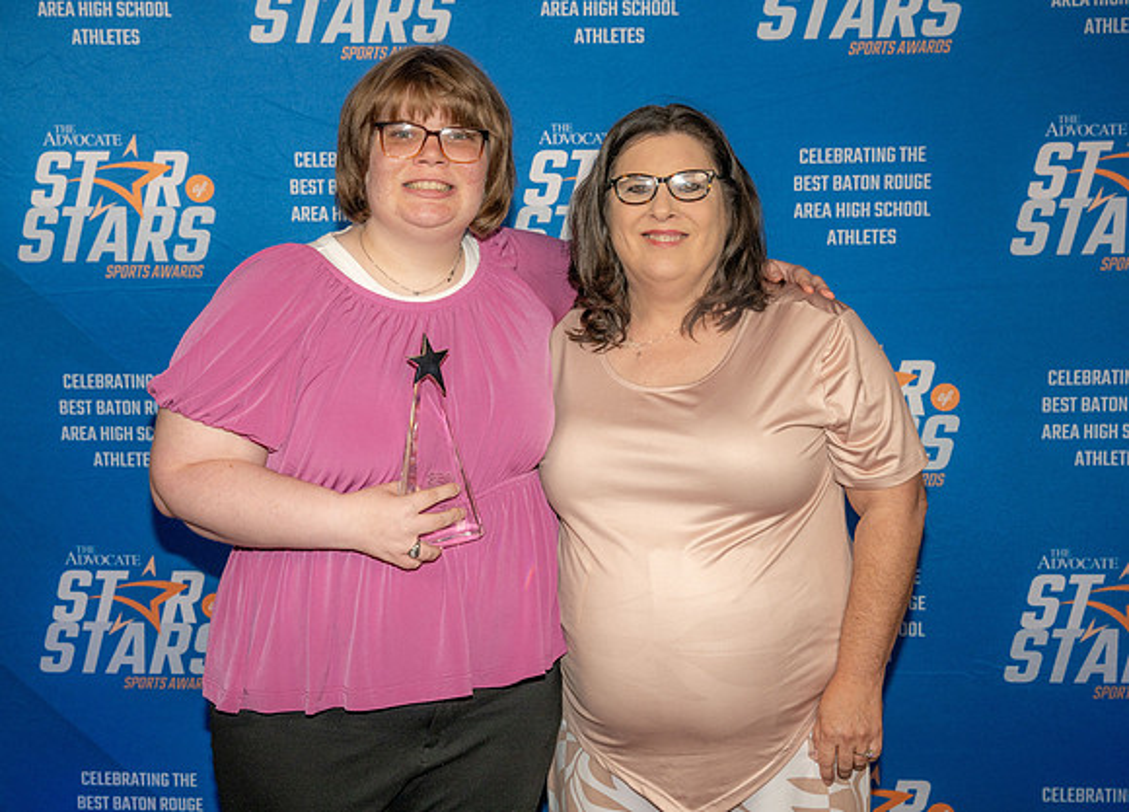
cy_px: 406
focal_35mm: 54
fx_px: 1726
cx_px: 520
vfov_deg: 26.5
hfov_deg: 36.2
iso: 320
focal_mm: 51
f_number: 8
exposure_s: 1/100
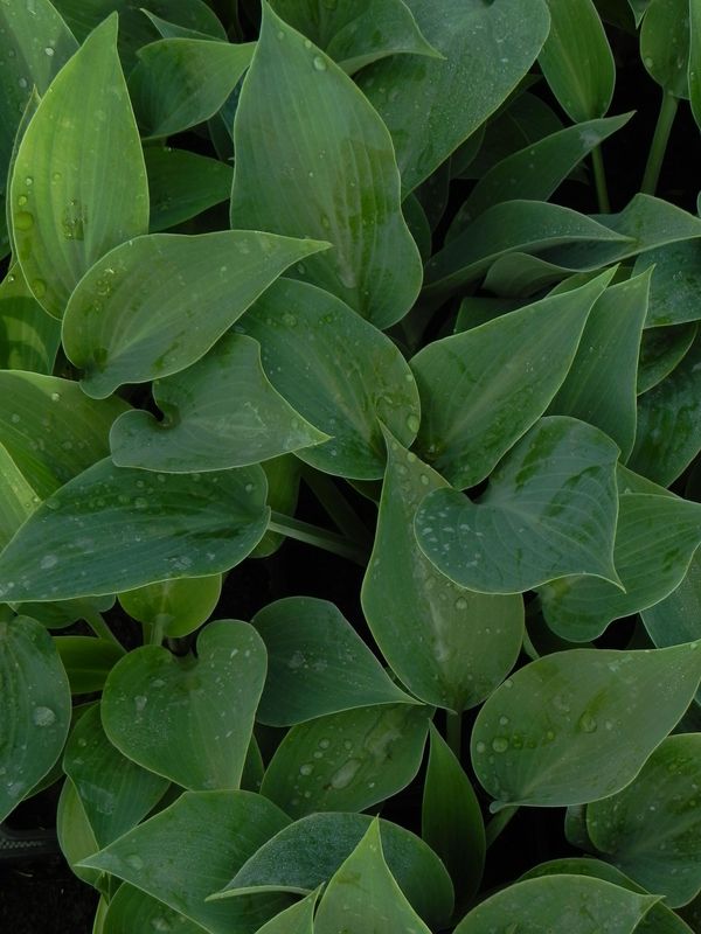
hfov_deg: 15.6
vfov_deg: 20.7
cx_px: 350
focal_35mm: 95
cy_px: 467
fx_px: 2565
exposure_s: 1/640
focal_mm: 16.9
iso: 160
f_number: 4.5
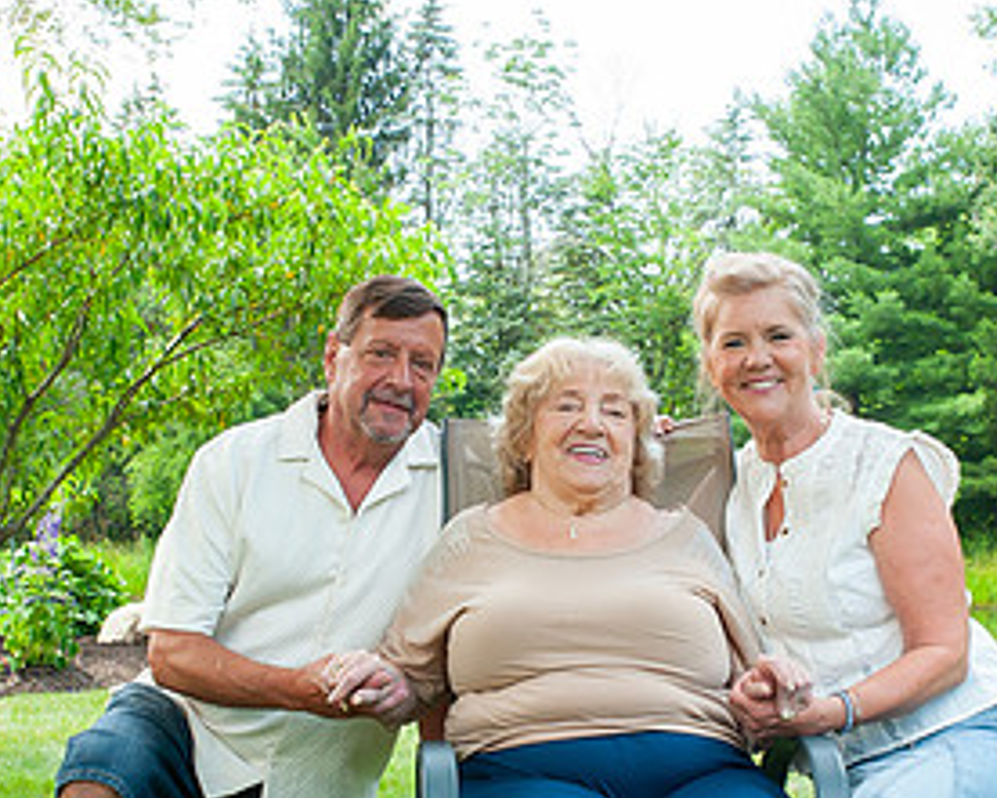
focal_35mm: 74
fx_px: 2184
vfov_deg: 20.6
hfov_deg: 25.7
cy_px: 525
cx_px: 583
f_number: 14
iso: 800
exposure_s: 1/100
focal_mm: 30
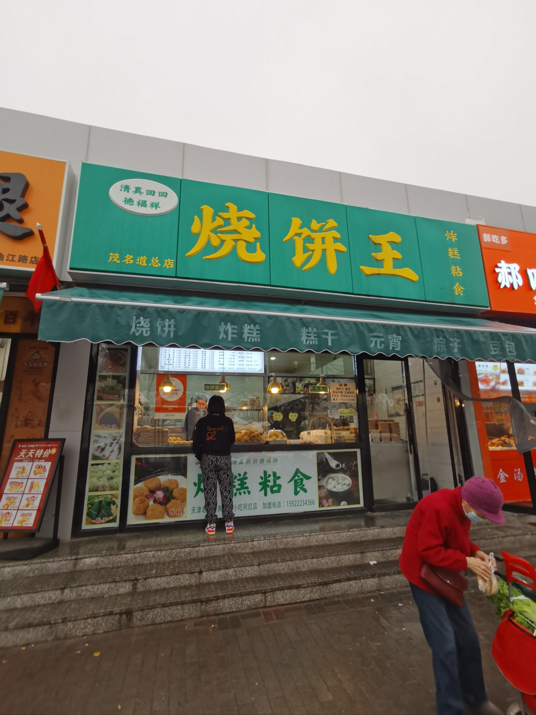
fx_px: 351
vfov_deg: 91.0
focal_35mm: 17
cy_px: 358
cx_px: 268
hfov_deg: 74.7
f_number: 2.2
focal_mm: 2.26
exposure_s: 1/100
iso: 64
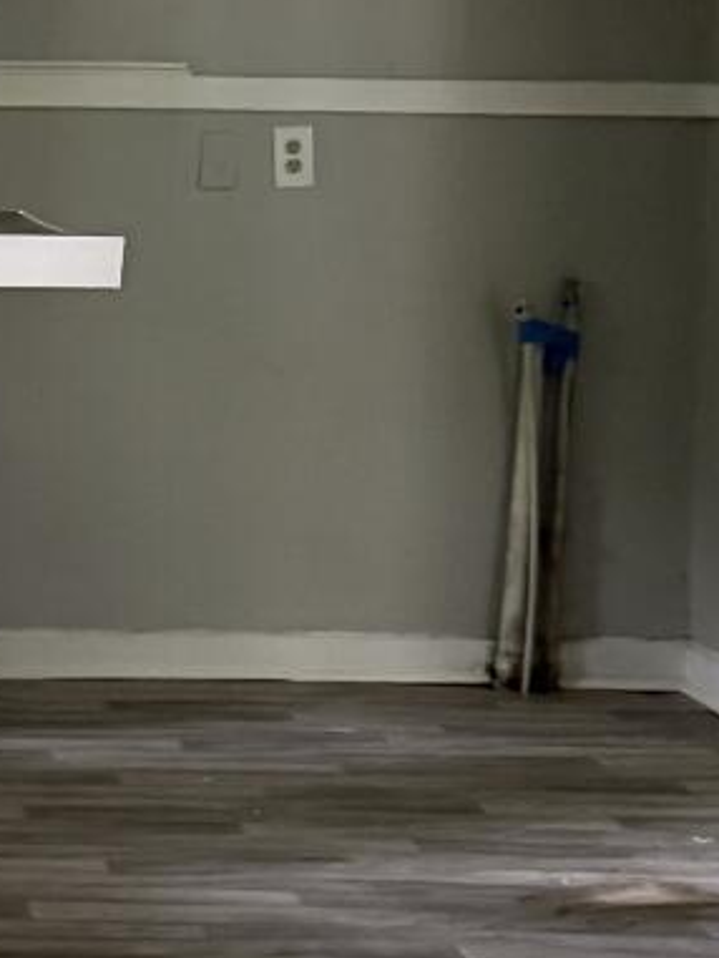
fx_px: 3488
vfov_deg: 15.6
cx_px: -204
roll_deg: +0.4
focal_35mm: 126
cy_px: 362
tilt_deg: -6.0
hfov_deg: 11.5
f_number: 1.78
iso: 1000
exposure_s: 1/40
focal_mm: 6.76
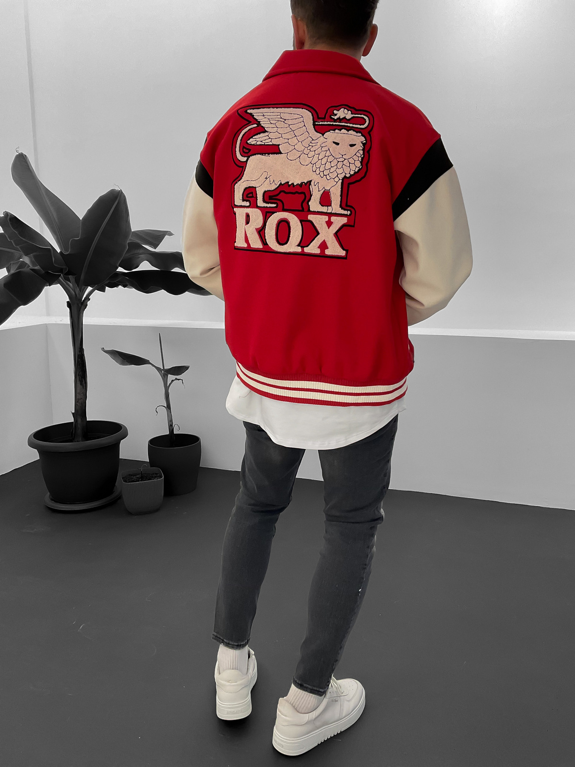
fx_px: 642
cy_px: 384
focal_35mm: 29
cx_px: 288
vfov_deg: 61.7
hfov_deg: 48.2
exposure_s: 1/100
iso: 64
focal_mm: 3
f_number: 1.8
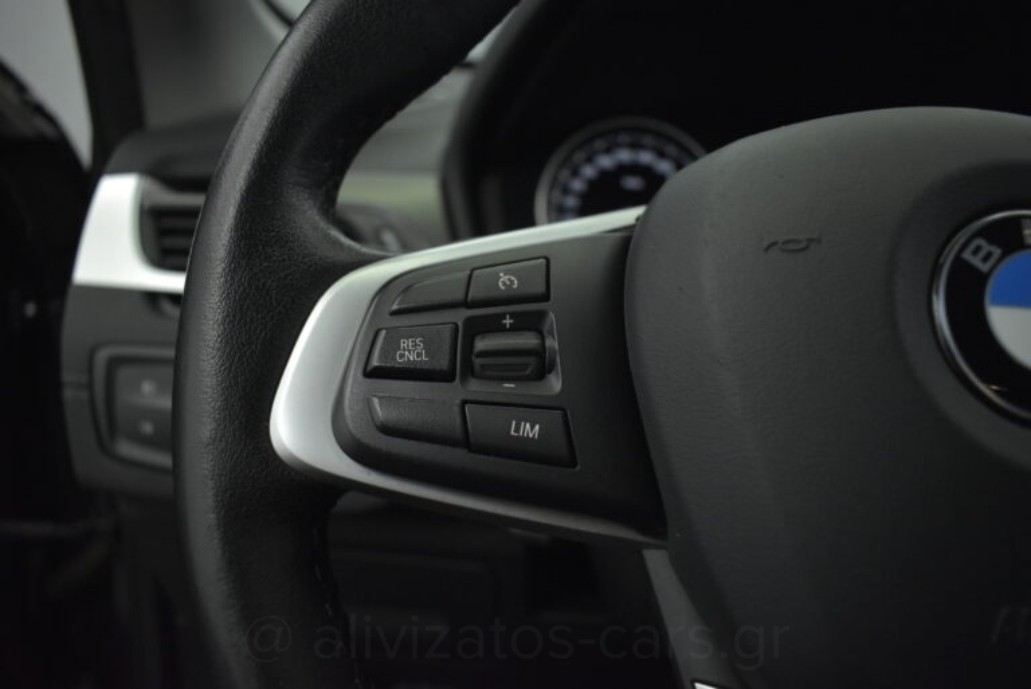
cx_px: 516
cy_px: 344
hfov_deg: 67.4
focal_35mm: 27
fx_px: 774
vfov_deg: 48.0
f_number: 3.5
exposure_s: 1/200
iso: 1600
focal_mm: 18
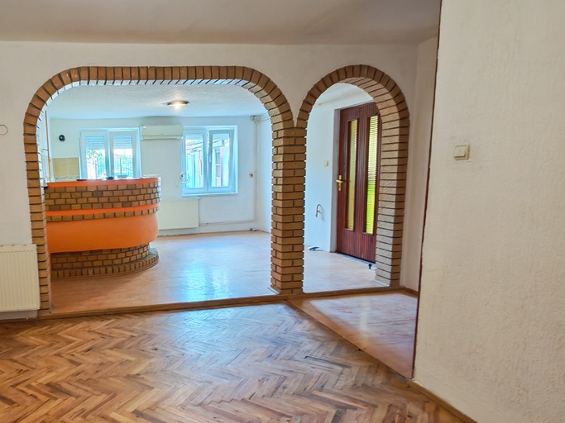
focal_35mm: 25
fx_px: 408
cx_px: 150
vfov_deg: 54.8
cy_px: 234
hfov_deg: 65.7
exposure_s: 1/33
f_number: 2.2
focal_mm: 1.96
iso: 320
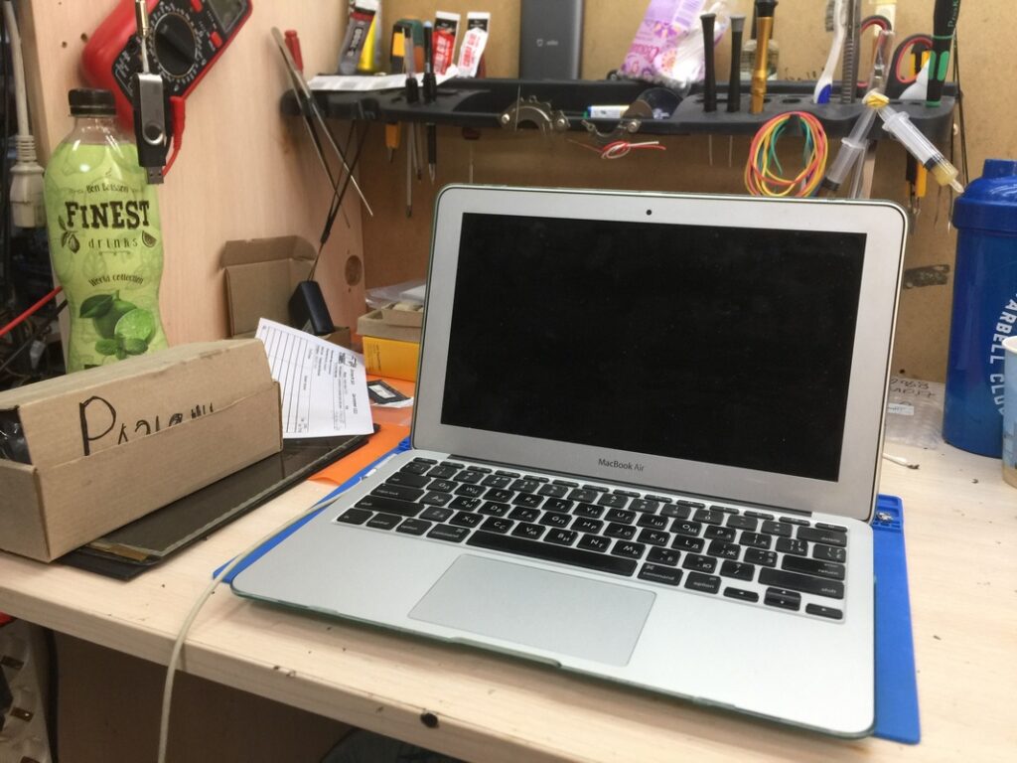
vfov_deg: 48.2
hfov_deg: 61.7
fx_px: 852
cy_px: 382
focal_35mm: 29
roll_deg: -2.8
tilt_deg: -15.5
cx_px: 508
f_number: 2.2
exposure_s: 1/33
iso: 50
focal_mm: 4.15
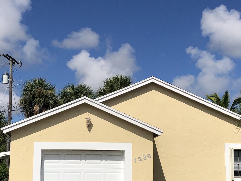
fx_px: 453
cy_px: 110
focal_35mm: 65
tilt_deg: +9.0
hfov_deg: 29.8
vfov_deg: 22.5
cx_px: 121
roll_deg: -0.7
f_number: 1.8
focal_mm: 4
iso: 25
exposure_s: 1/5405
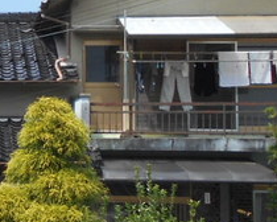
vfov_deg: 12.7
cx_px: -207
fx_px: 992
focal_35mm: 121
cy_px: 112
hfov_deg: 14.2
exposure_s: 1/800
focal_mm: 4.6
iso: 80
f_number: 3.2
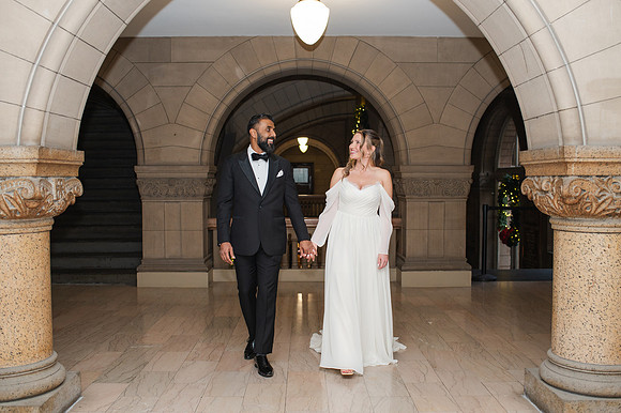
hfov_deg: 53.0
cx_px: 315
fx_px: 623
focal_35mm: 36
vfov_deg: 36.7
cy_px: 206
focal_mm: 35
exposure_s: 1/200
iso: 1000
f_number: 3.5
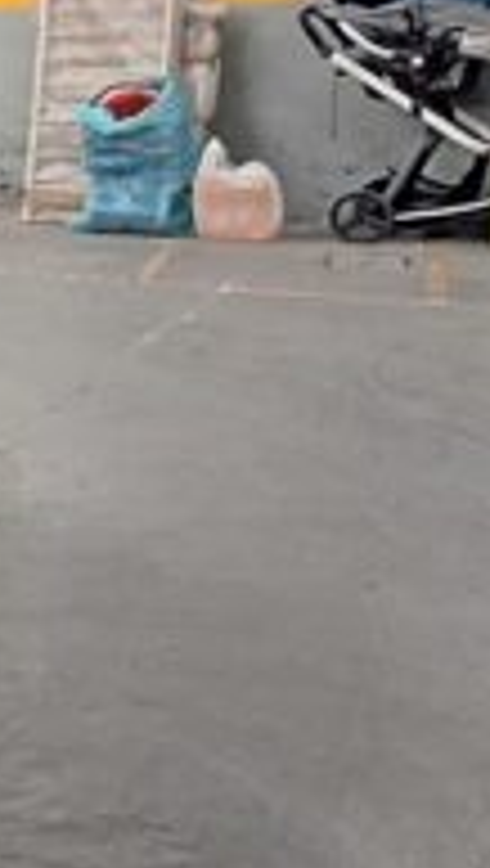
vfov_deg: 28.1
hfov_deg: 12.0
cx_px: -791
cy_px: 310
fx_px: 1727
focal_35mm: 75
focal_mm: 1.74
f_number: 2.2
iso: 160
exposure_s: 1/33
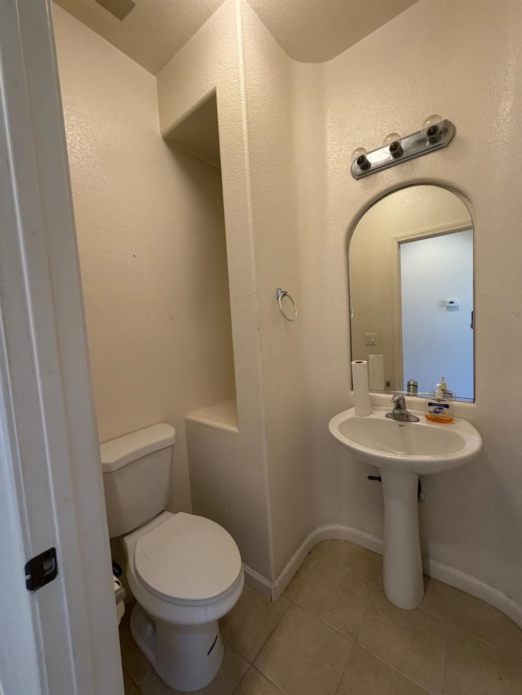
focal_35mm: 14
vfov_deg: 102.0
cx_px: 261
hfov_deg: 85.7
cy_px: 348
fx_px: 281
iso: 250
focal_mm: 2.22
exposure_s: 1/60
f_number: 2.2
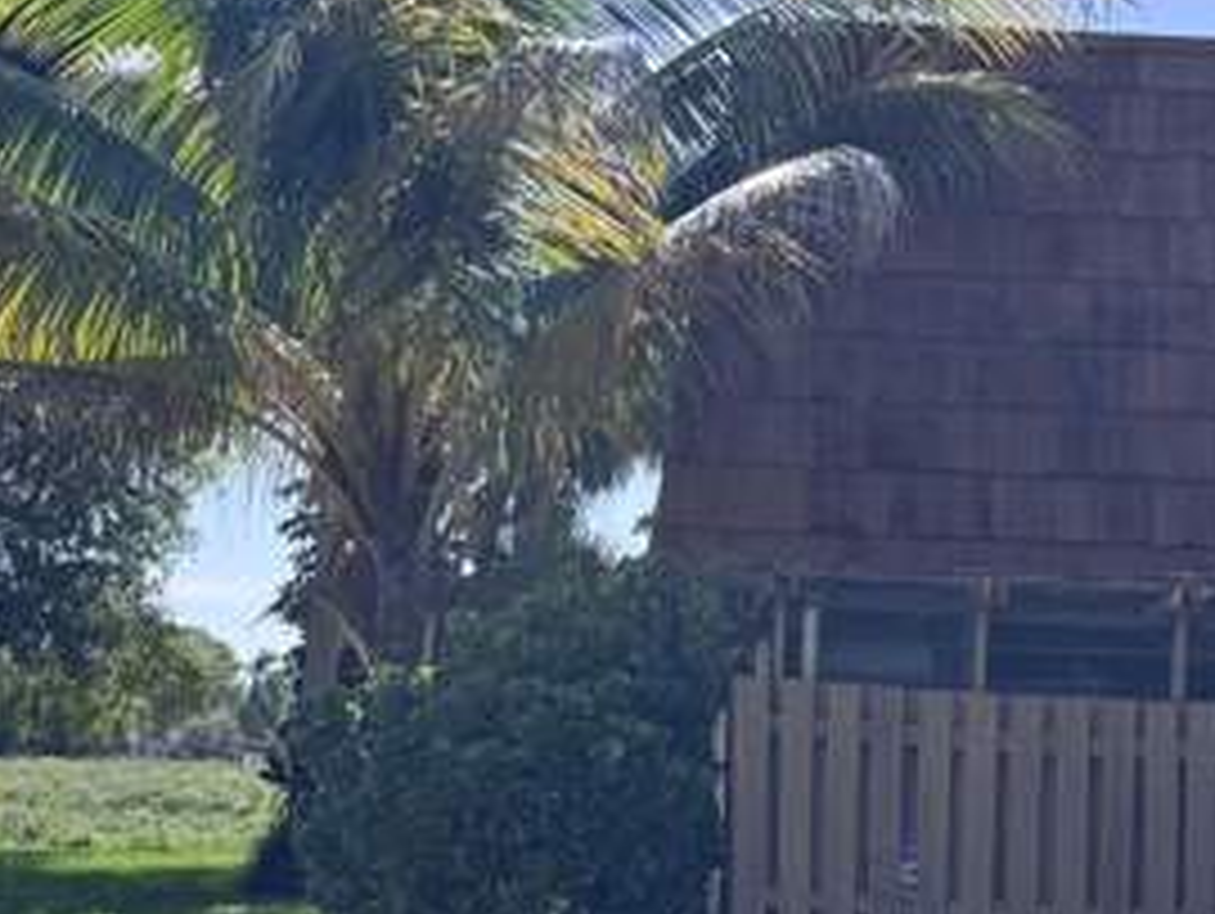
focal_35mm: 71
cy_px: 774
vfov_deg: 20.4
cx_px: 810
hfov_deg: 27.2
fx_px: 2494
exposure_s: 1/2415
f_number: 1.78
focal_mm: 6.76
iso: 80
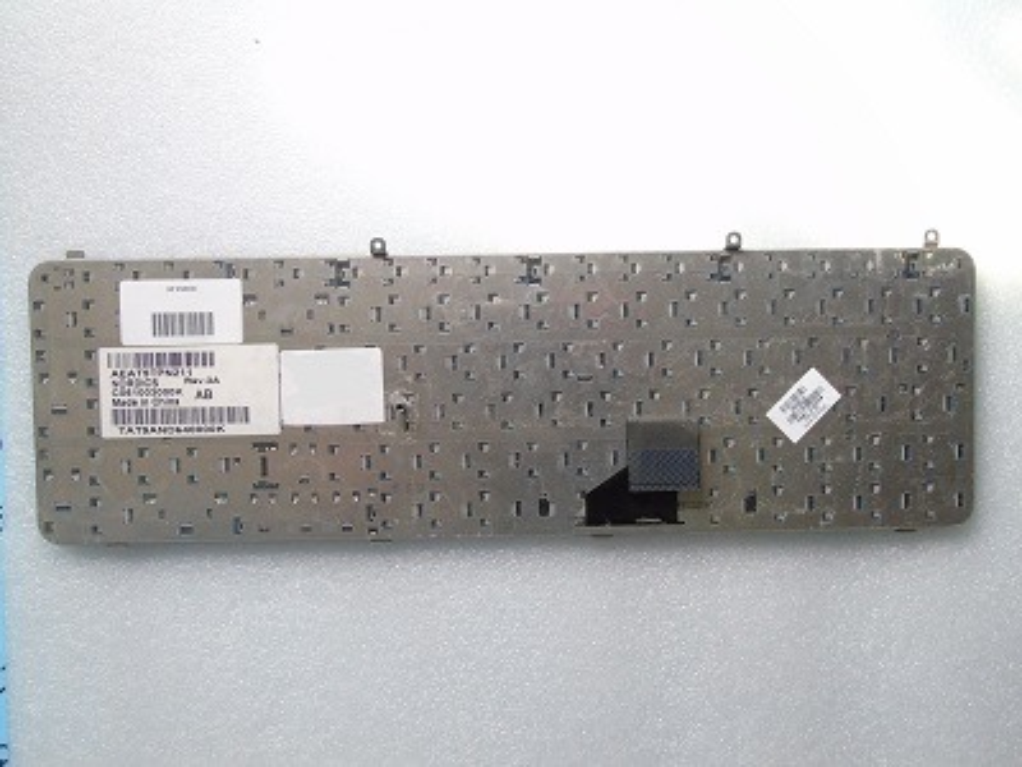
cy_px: 384
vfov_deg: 48.2
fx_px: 856
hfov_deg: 61.7
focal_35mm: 29
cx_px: 511
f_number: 6
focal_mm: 5.2
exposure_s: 1/40
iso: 400
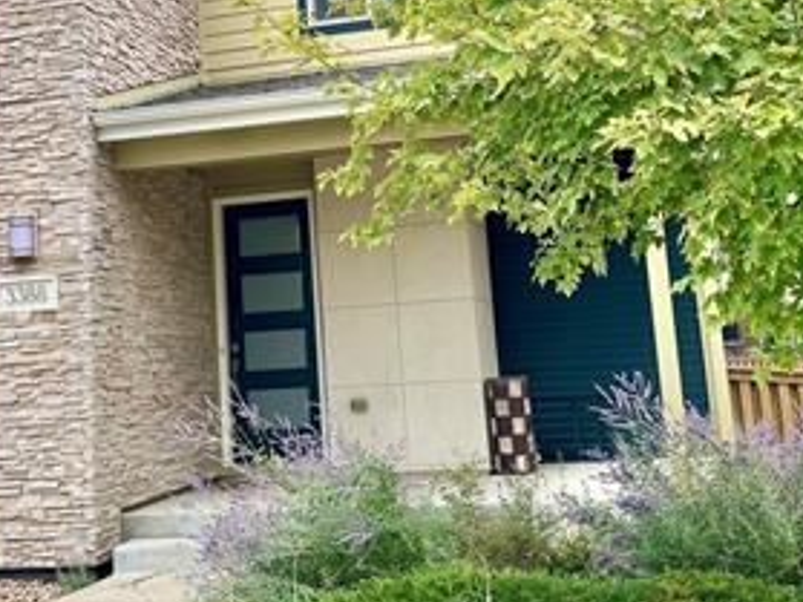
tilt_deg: +10.1
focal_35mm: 55
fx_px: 1275
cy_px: 164
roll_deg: +2.9
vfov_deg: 26.3
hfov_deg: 34.7
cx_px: 291
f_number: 1.78
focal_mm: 6.86
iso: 80
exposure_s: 1/903
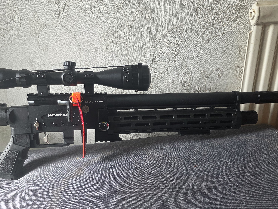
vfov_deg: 45.4
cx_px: 144
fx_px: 249
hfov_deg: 58.3
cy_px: 111
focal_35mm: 31
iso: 200
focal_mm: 6.3
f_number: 1.7
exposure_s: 1/120
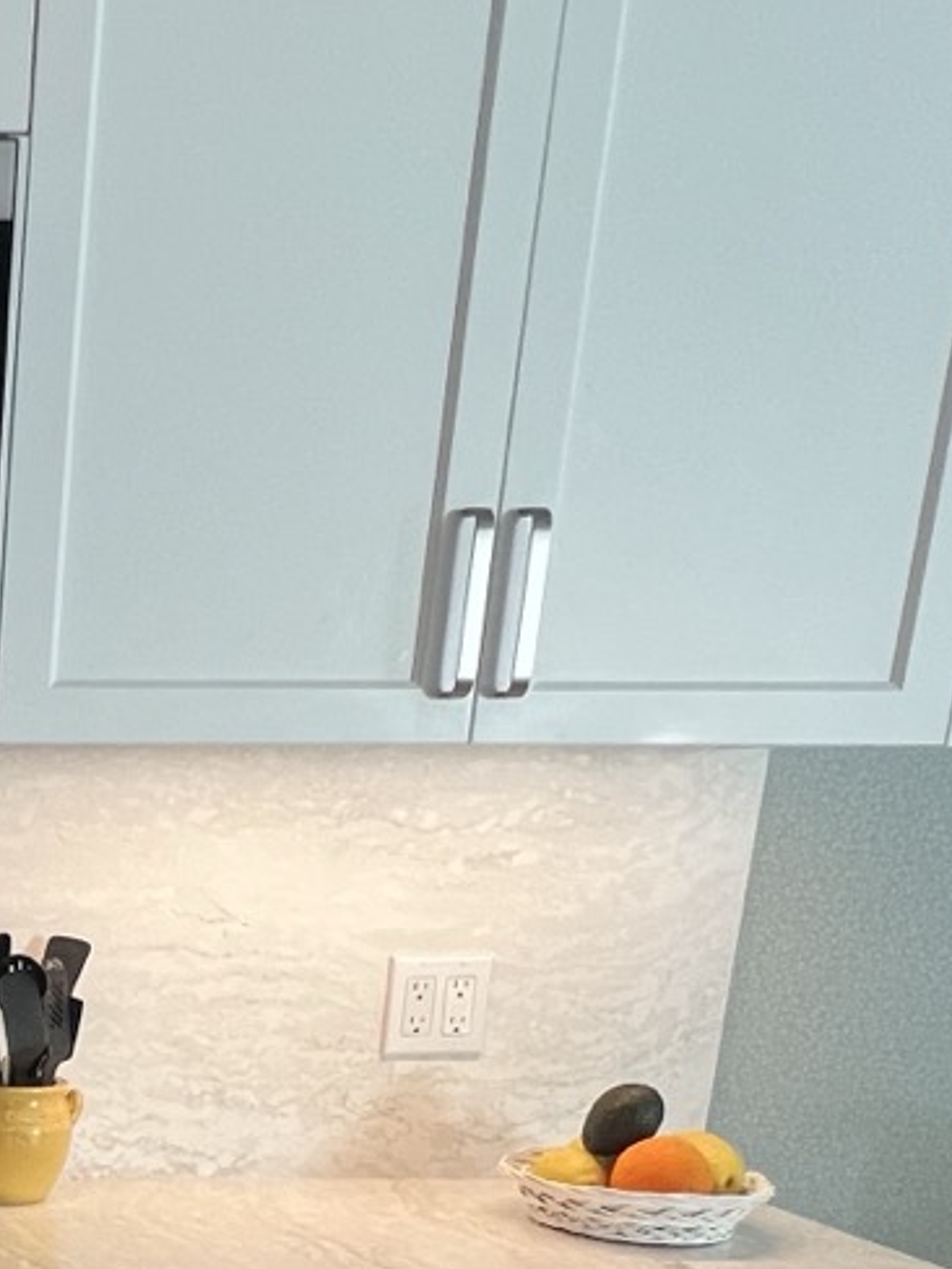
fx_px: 1760
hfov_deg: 23.9
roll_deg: +0.7
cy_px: 1272
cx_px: -479
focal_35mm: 48
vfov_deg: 35.8
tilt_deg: -15.8
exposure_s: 1/60
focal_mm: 1.57
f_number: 1.8
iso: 125
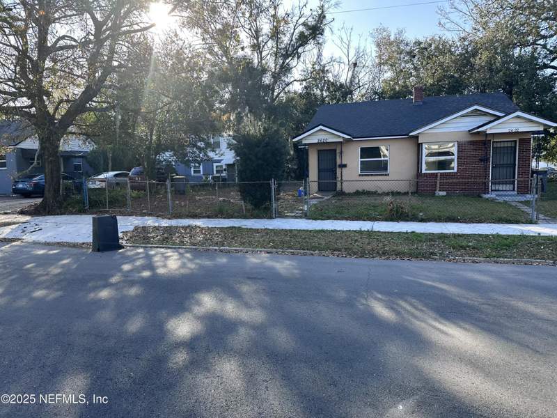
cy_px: 209
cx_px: 278
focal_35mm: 24
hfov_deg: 71.6
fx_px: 386
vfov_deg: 56.8
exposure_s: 1/797
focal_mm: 6.86
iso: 80
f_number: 1.78
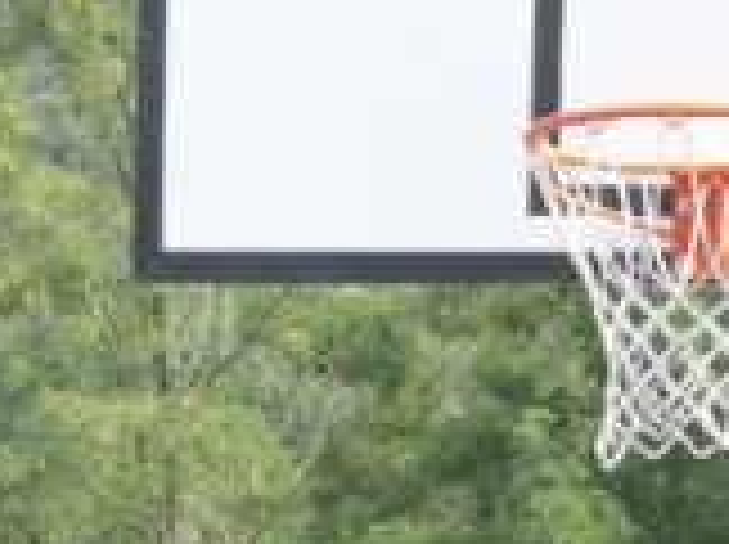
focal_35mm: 282
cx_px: 621
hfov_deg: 7.0
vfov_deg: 5.2
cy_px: 1016
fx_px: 5930
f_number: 4.5
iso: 1250
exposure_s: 1/2500
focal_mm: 19.2
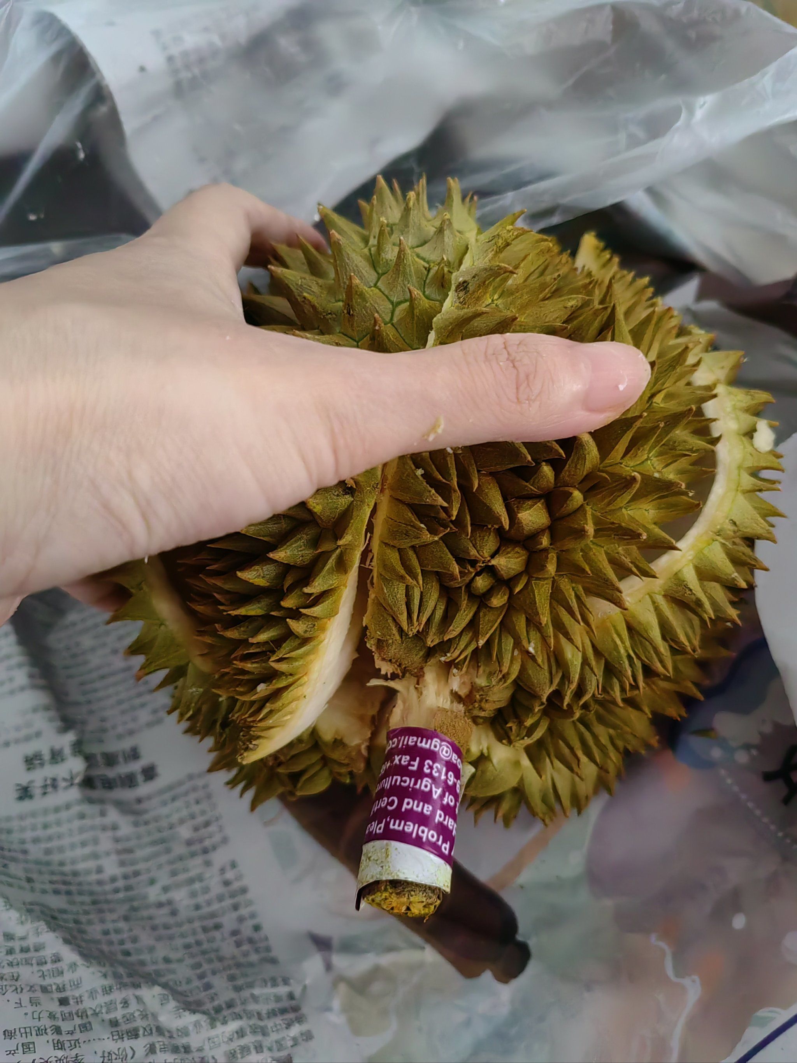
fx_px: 829
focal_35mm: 27
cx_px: 398
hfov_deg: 51.4
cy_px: 532
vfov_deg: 65.3
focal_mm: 5.52
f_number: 1.9
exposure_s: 1/100
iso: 3200
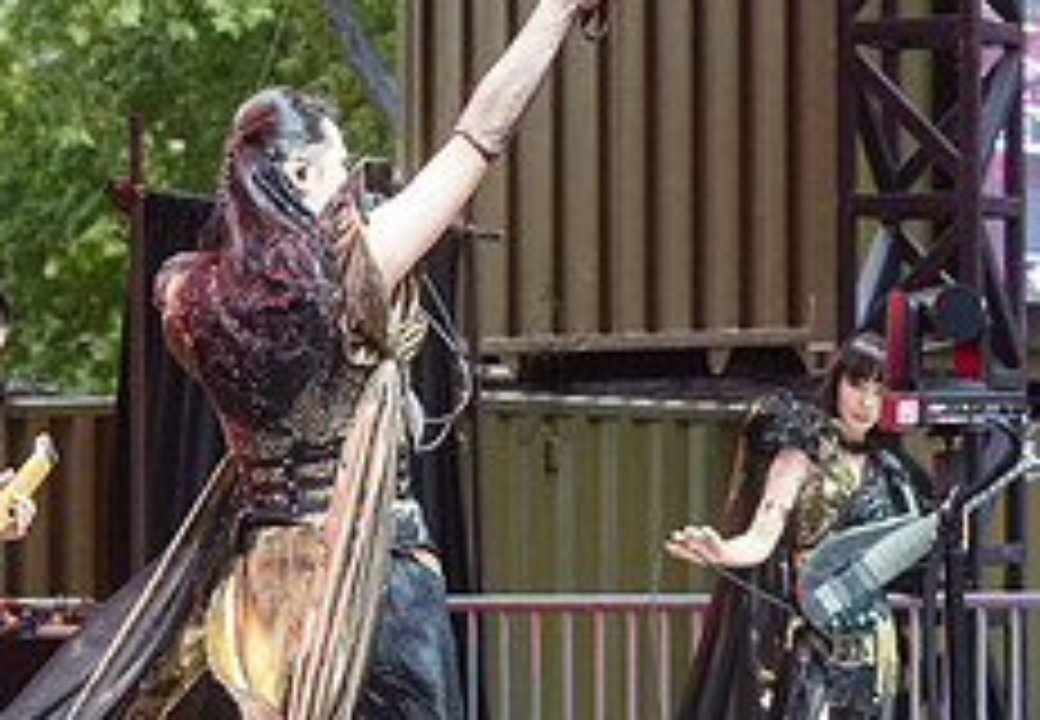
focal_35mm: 236
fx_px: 6900
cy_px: 230
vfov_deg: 6.0
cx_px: 296
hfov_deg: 8.6
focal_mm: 80
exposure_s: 1/200
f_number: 4.5
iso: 2500
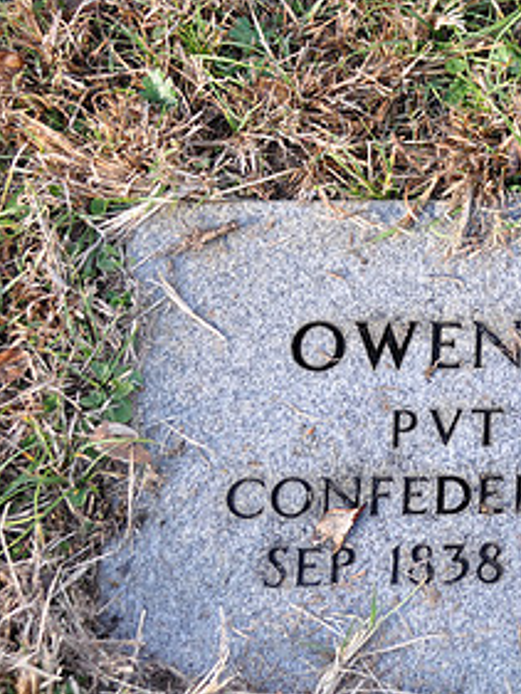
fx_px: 2266
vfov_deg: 17.4
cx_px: 706
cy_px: 441
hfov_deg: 12.6
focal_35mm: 113
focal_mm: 38
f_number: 5
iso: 400
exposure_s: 1/100
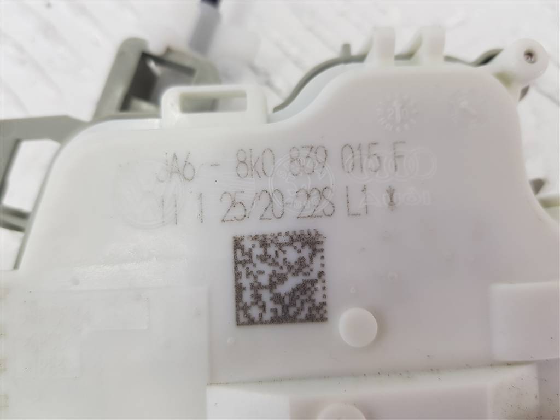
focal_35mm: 26
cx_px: 280
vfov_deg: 53.1
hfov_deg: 67.3
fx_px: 421
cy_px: 210
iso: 80
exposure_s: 1/100
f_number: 1.7
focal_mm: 4.2
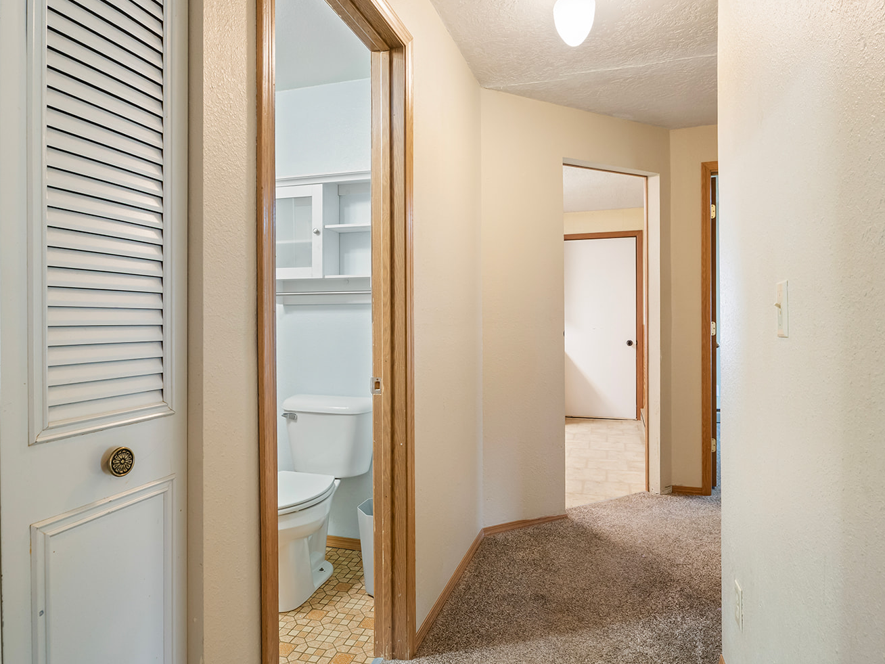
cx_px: 449
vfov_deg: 64.7
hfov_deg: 80.4
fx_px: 523
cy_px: 306
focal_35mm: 20
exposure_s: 1/4
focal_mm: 17.4
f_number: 8
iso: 800
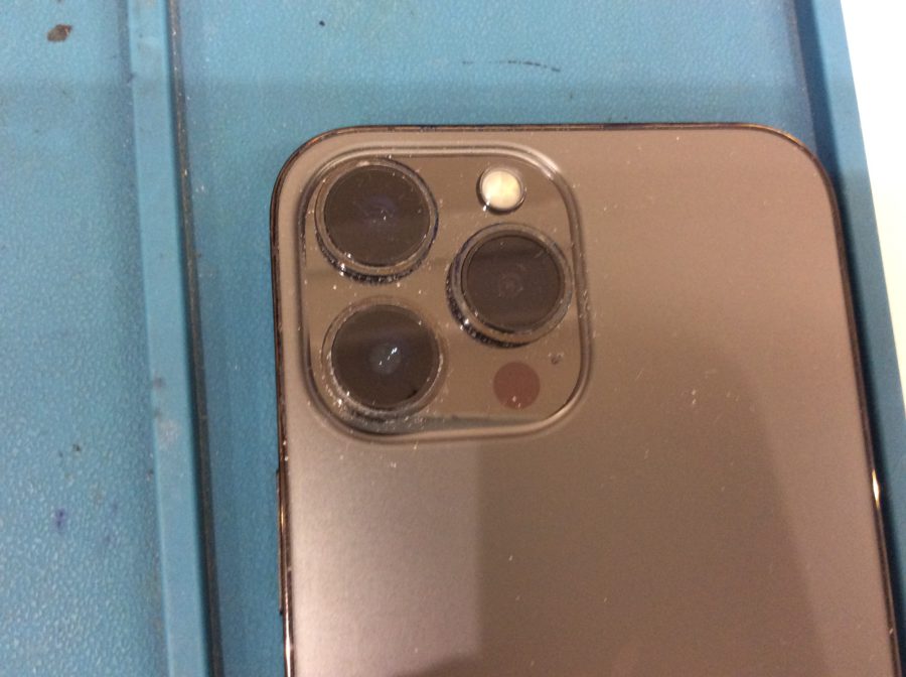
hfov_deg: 56.9
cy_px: 338
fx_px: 836
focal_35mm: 32
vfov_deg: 44.0
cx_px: 453
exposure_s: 1/24
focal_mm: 3.3
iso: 200
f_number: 2.4
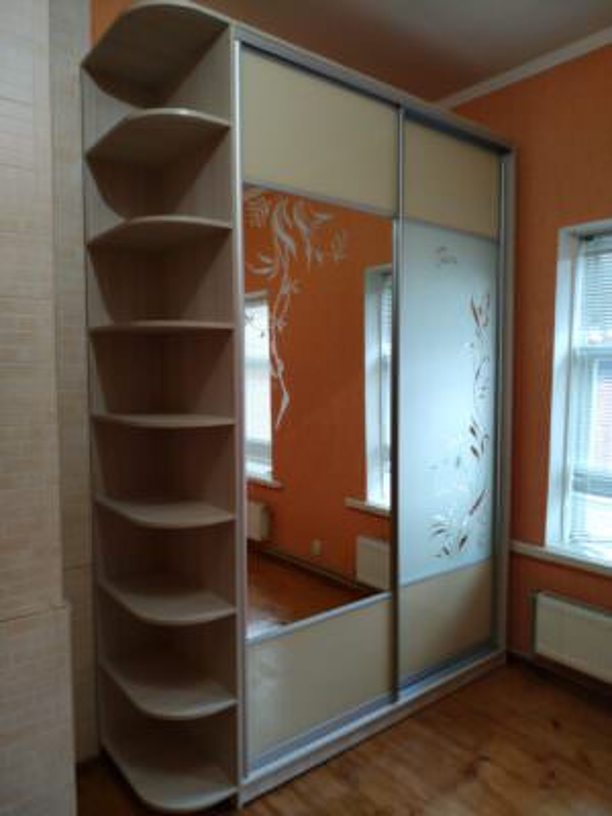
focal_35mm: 24
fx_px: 566
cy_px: 408
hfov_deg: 56.8
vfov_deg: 71.6
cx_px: 306
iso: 160
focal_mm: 3.94
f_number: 1.9
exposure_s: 1/25
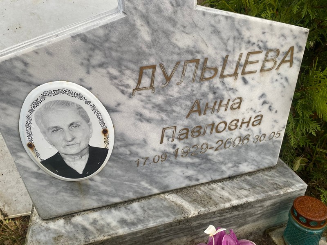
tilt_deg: -29.2
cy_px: 122
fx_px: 246
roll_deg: +1.7
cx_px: 164
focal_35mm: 26
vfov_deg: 53.1
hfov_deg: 67.3
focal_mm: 4.25
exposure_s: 1/122
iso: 32
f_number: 1.8
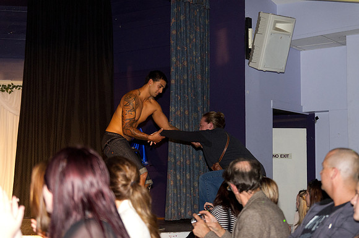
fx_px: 747
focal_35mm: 75
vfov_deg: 18.1
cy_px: 119
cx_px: 180
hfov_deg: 27.0
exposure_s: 1/180
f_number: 2.8
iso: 1600
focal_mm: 50
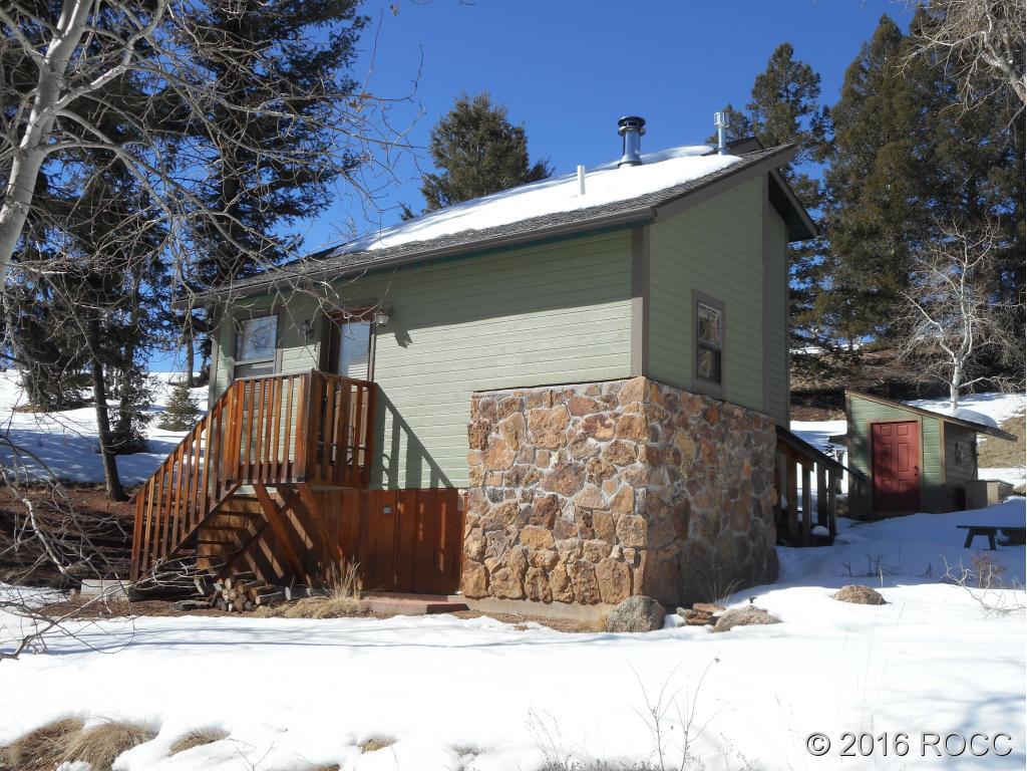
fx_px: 1157
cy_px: 386
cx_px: 514
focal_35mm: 39
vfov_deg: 36.8
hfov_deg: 47.9
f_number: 4.5
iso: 80
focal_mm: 6.9
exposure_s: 1/500
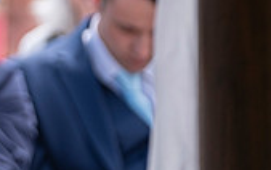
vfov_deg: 1.8
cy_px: -100
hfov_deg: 2.8
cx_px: -175
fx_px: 5434
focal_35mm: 735
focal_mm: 140
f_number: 2.8
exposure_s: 1/1000
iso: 200
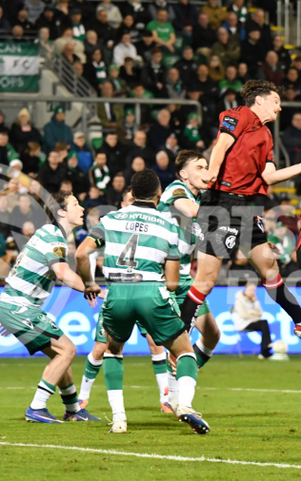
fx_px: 5082
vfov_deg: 5.4
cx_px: 180
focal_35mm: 387
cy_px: 246
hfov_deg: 3.4
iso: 5600
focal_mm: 160
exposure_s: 1/1000
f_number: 4
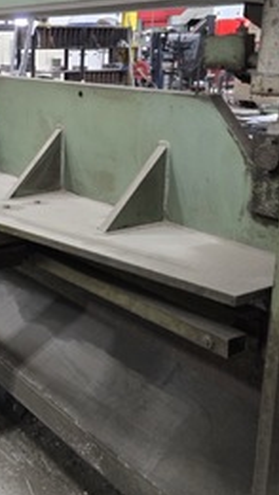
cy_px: 205
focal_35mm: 48
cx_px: -3
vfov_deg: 42.7
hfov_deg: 23.8
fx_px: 631
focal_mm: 5.4
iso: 640
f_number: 1.8
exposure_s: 1/120
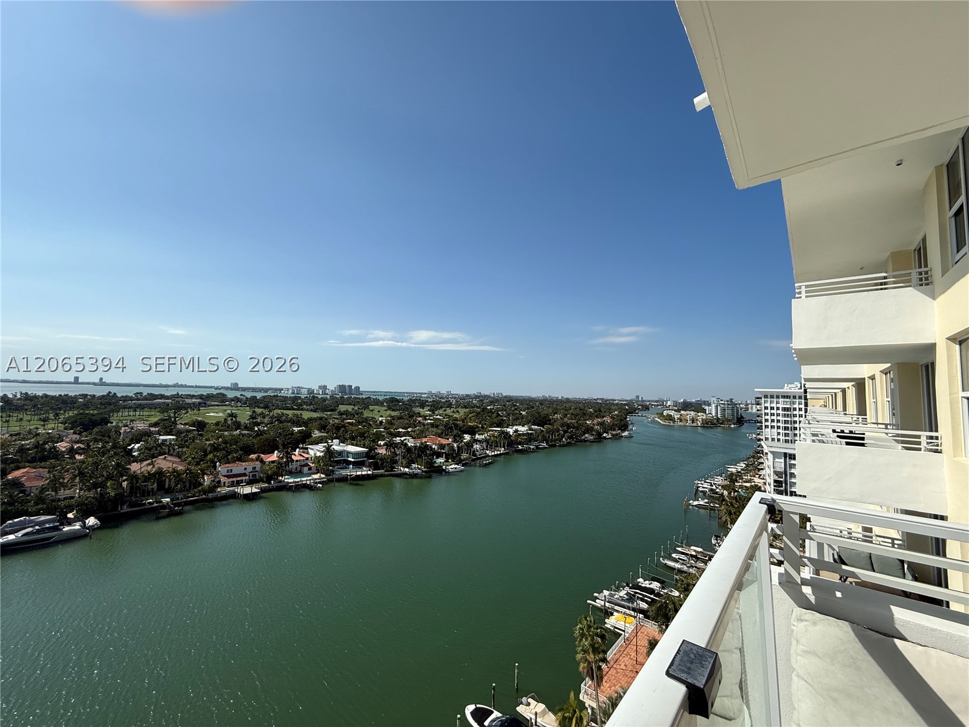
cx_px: 484
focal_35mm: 14
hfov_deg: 102.1
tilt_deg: +4.5
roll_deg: -1.7
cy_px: 364
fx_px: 392
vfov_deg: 85.7
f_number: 2.2
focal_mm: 2.22
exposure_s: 1/3289
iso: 50
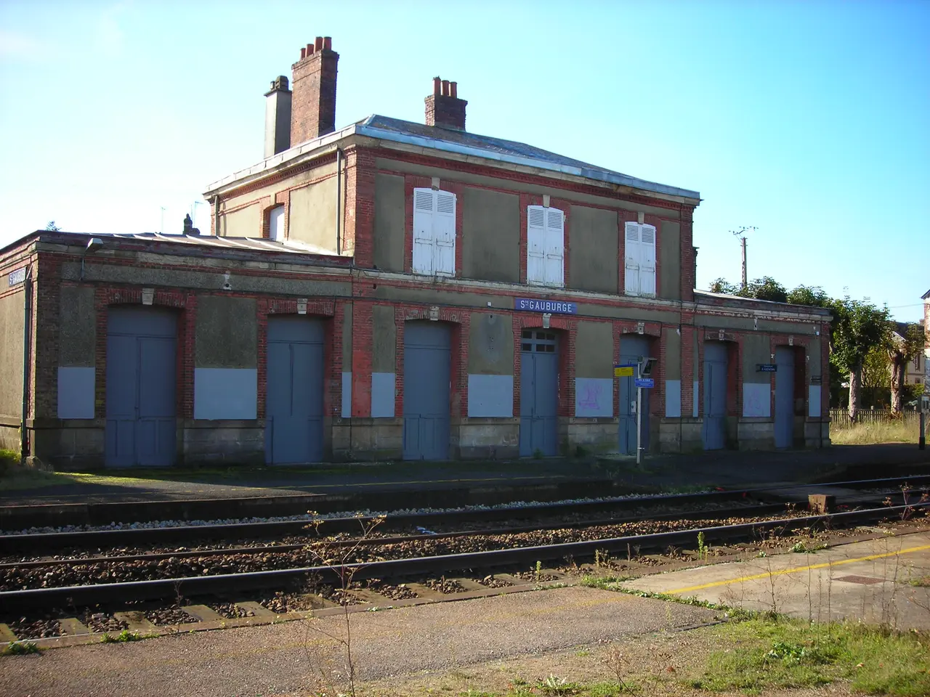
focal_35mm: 38
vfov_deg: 37.7
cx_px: 465
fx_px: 1021
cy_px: 348
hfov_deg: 49.0
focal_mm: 6.3
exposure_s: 1/240
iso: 50
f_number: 3.2
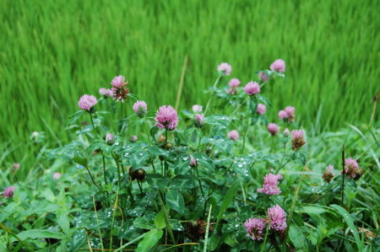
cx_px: 190
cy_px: 126
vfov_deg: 28.9
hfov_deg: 42.4
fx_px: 490
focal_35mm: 46
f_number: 5.6
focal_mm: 31
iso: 200
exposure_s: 1/125
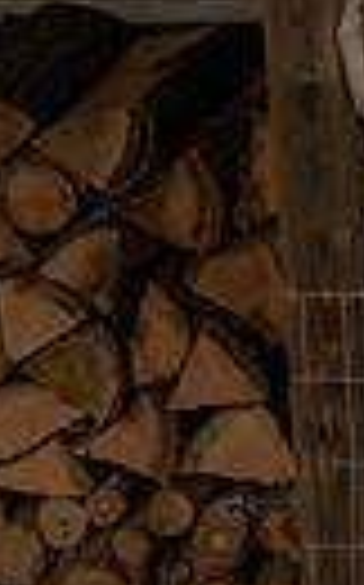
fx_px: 5424
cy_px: 680
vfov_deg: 6.1
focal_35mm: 341
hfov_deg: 3.8
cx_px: 710
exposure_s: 1/500
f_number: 1.8
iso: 250
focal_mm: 50
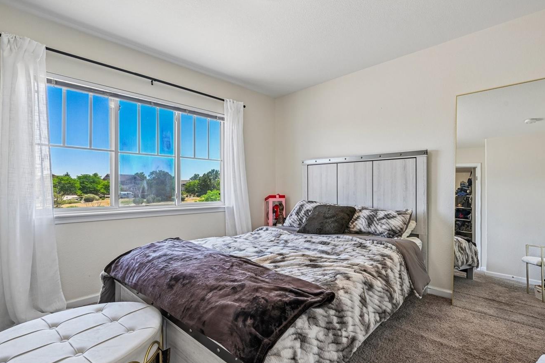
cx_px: 310
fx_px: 257
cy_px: 185
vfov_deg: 70.4
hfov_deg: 92.7
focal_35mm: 17
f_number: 10
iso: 400
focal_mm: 14
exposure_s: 1/15
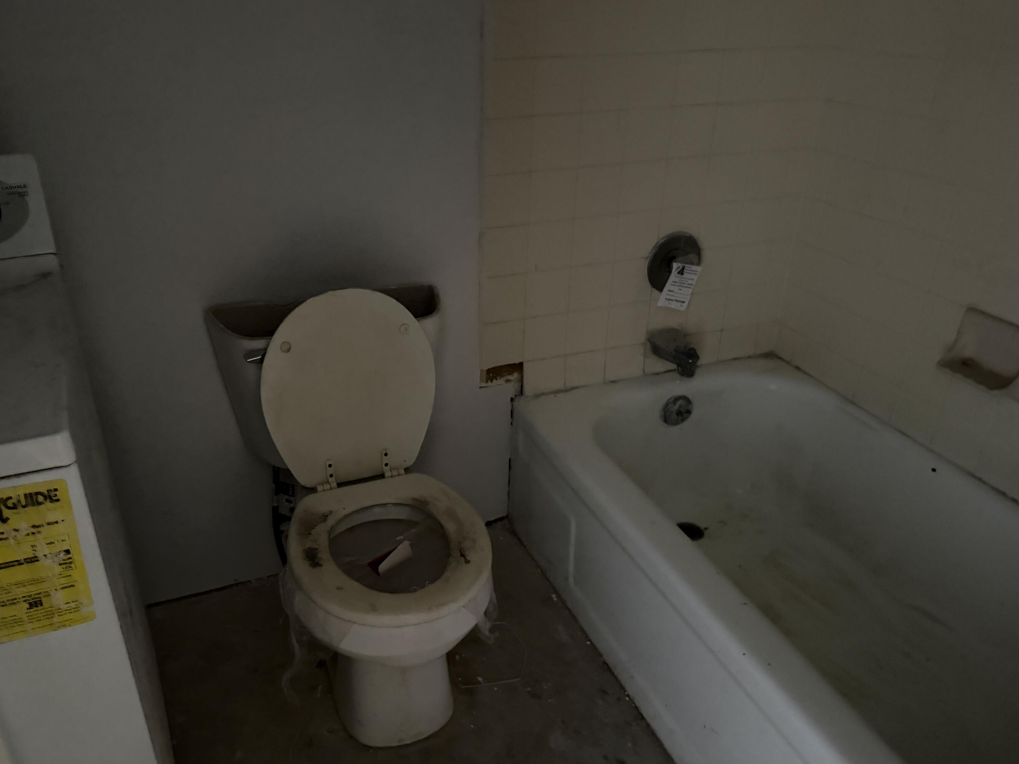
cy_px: 416
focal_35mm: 27
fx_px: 795
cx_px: 453
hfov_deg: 65.1
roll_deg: +2.0
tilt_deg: -29.8
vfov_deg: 51.3
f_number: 1.78
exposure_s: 1/30
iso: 1600
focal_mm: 6.76
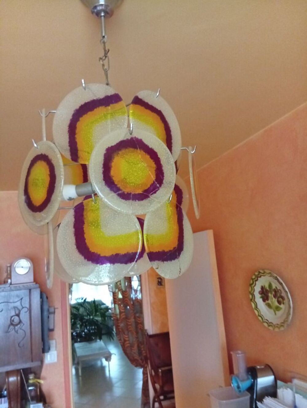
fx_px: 318
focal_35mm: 27
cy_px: 204
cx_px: 154
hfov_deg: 51.5
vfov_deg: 65.2
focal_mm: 3.84
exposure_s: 1/20
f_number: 1.8
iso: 1058
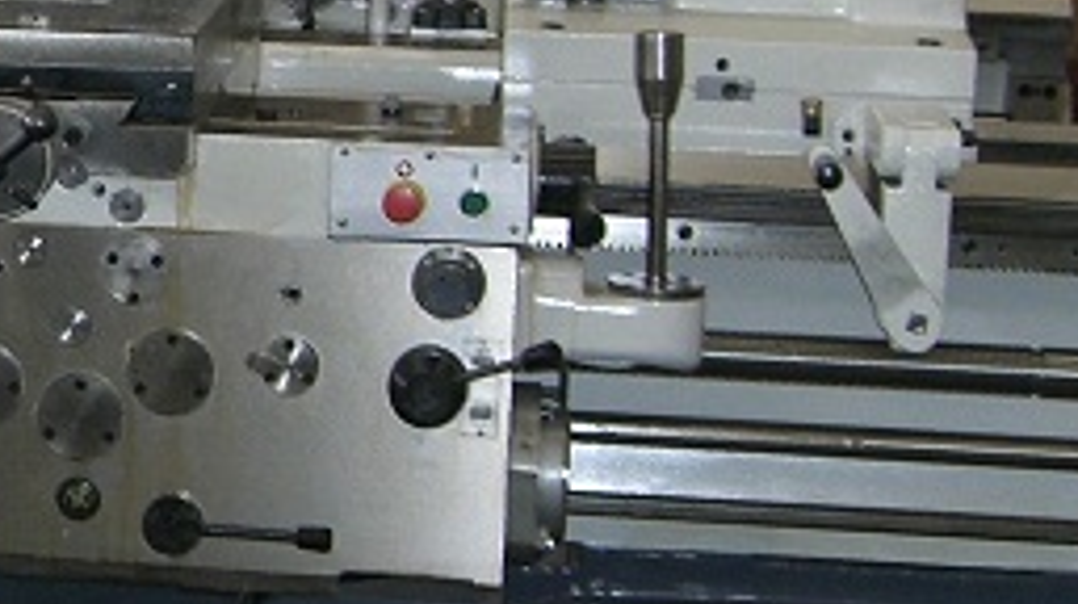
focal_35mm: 129
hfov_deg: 15.8
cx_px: -331
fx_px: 3684
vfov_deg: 9.3
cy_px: 34
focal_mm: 6.2
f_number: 2.7
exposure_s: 1/60
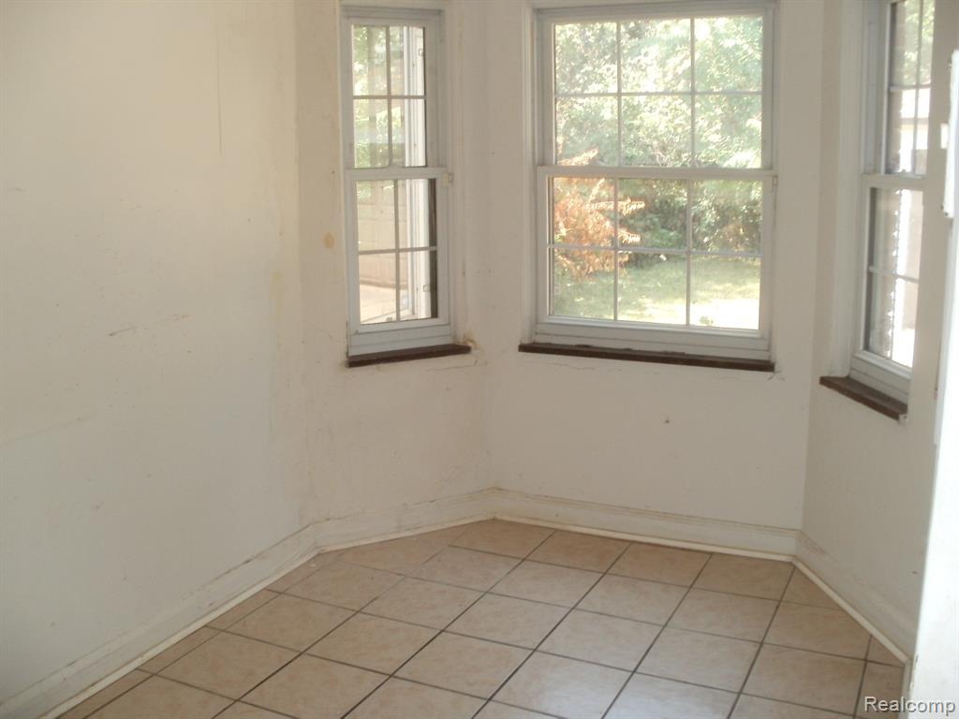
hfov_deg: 51.4
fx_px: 997
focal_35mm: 36
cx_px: 480
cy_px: 360
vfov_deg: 39.7
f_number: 3.5
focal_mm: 6.3
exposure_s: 1/30
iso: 125
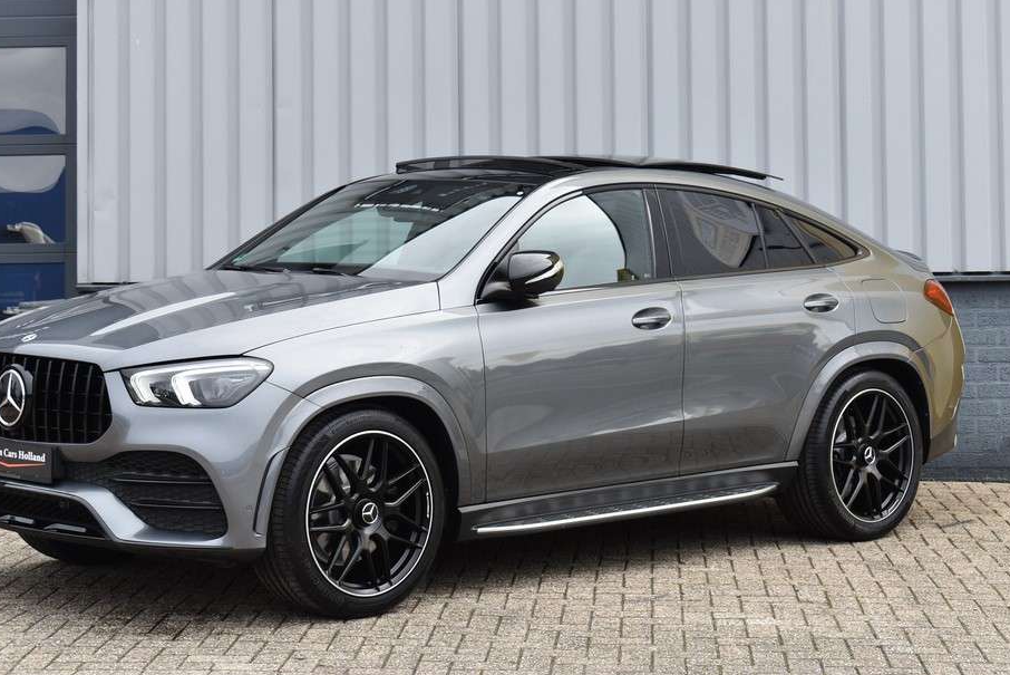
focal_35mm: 78
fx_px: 2189
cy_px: 298
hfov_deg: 26.0
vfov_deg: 17.5
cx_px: 453
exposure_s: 1/250
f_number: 8
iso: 220
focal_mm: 46
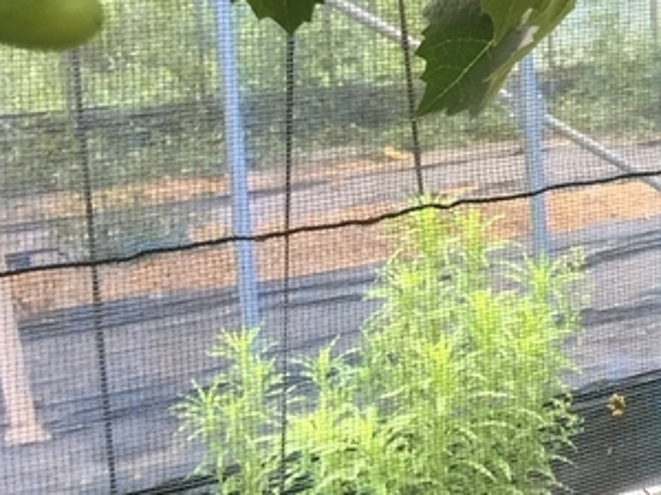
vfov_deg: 12.7
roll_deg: +1.3
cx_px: 1071
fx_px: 2215
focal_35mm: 116
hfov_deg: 15.3
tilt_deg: -5.8
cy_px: 35
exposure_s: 1/40
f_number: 2.2
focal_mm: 4.15
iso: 32
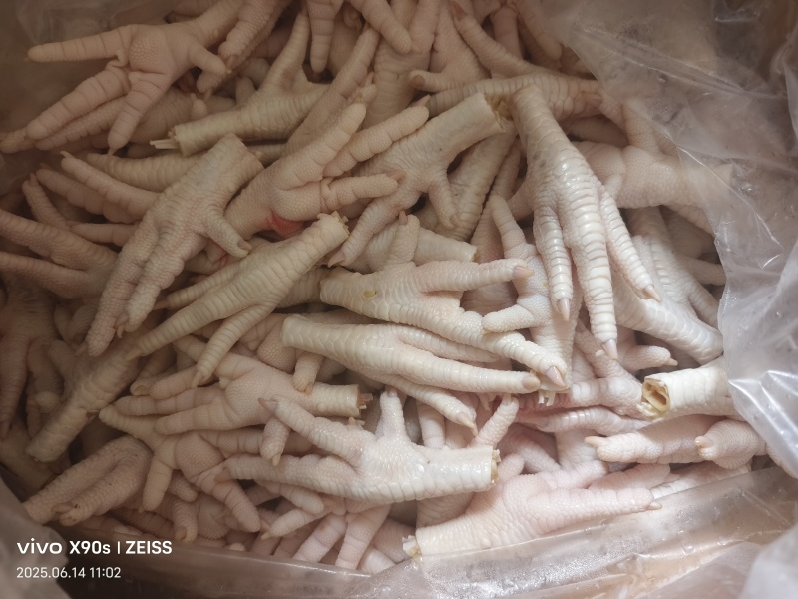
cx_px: 399
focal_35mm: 23
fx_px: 530
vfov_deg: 58.9
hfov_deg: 73.9
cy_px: 300
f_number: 1.75
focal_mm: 5.5
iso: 1051
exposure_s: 1/50
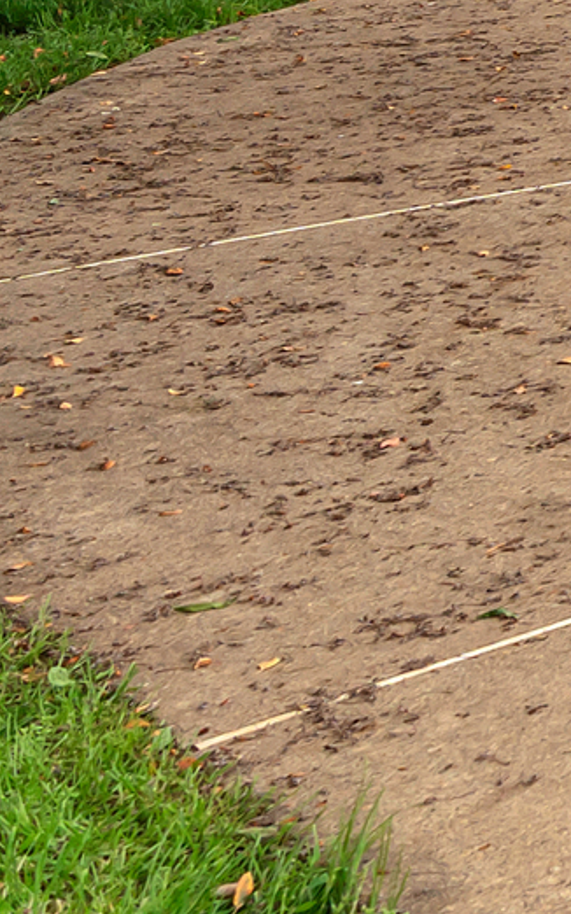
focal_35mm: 96
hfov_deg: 8.4
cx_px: 2186
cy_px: -445
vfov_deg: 19.1
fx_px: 2392
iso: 100
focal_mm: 16
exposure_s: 1/60
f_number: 7.1
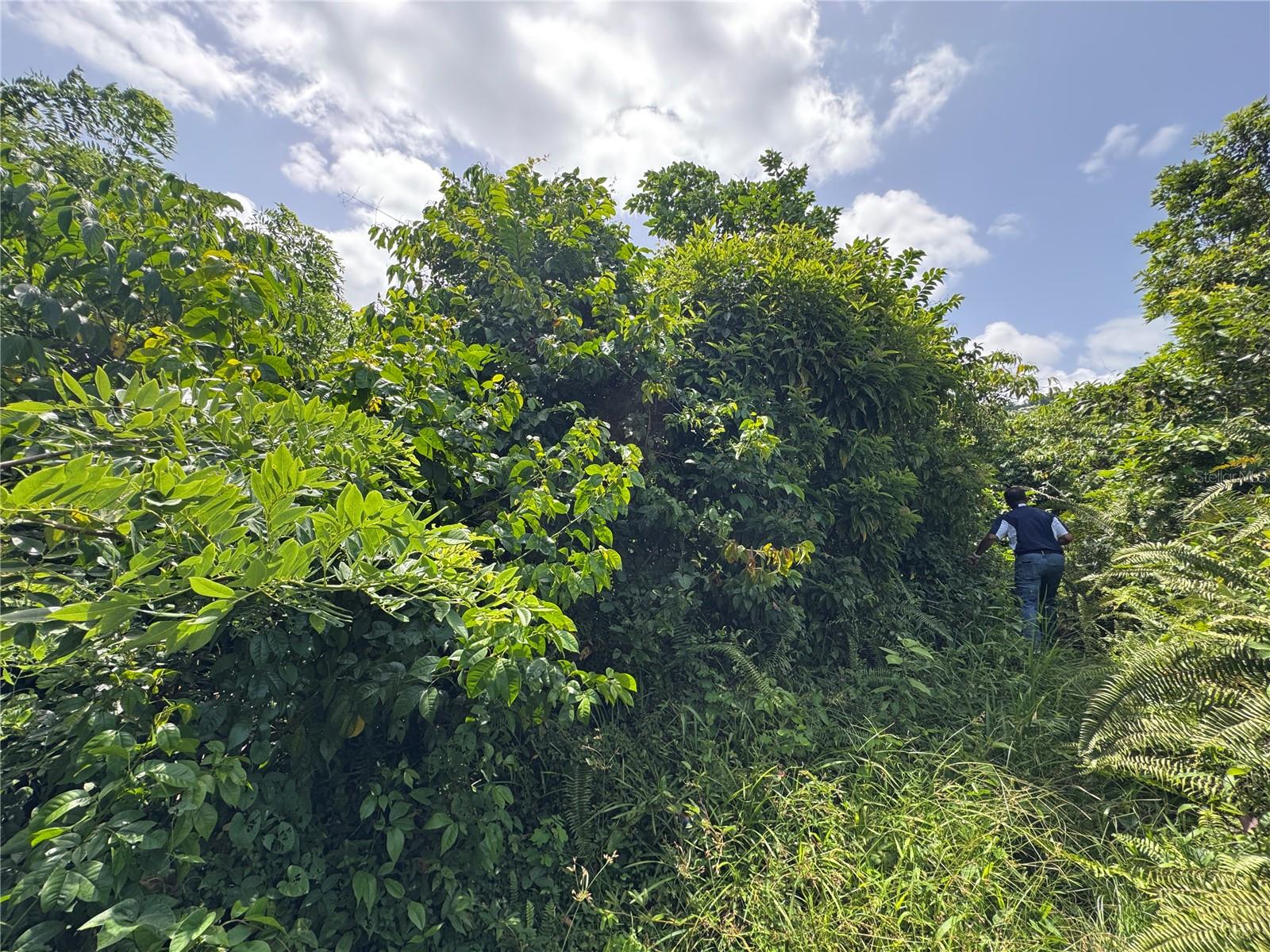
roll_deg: -0.6
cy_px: 476
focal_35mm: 14
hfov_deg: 102.1
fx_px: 514
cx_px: 635
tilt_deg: +7.5
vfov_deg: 85.7
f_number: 2.2
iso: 40
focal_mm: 2.22
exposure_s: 1/366
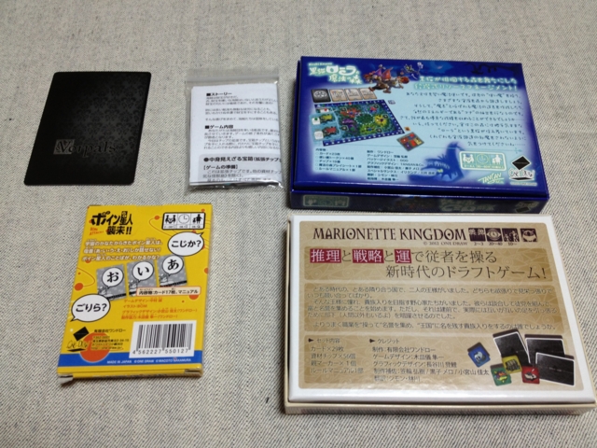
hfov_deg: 52.6
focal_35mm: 35
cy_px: 224
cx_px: 298
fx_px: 604
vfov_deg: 40.7
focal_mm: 4.28
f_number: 2.4
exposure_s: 1/20
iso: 50
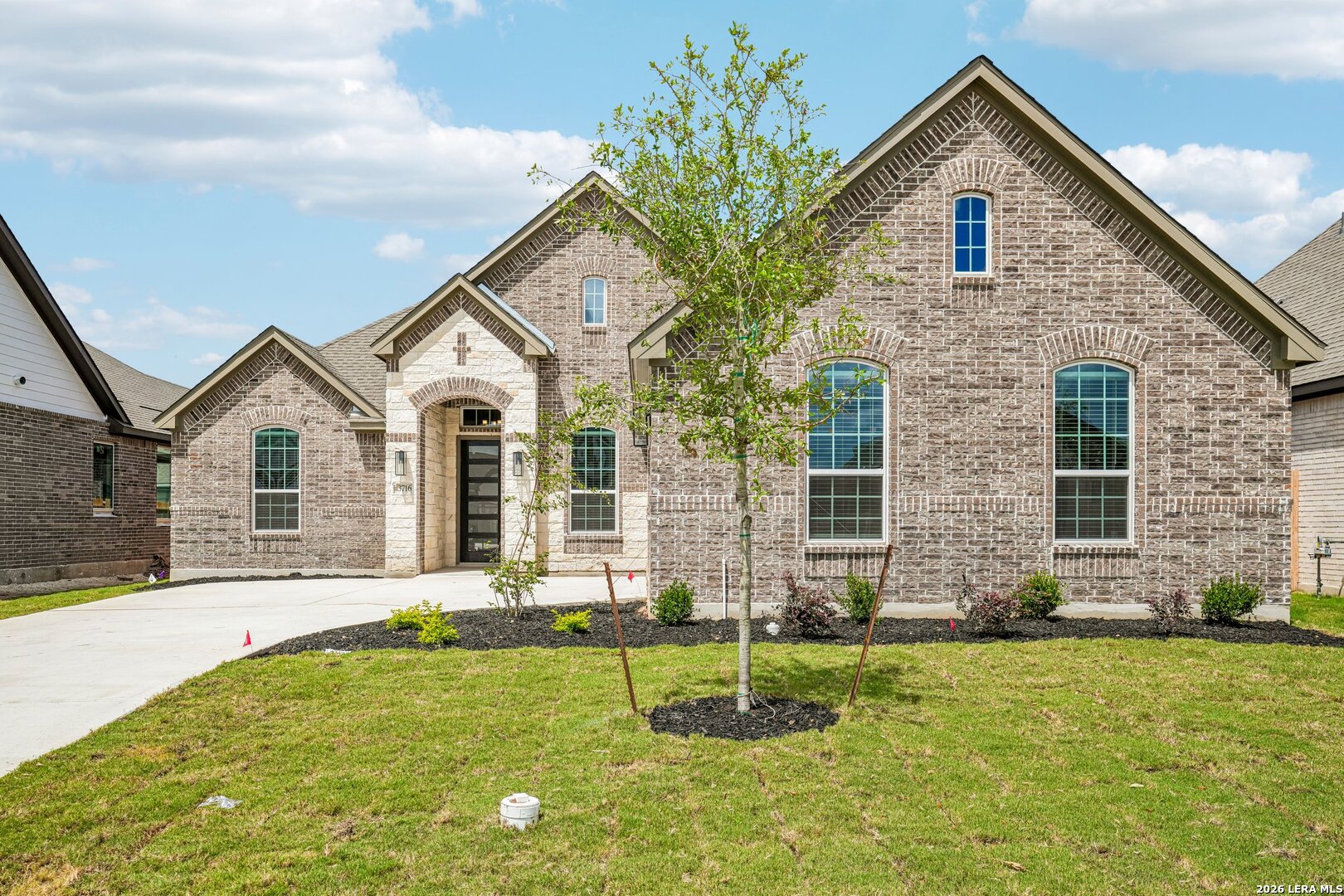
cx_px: 672
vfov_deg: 45.0
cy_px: 448
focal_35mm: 29
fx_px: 1083
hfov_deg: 63.7
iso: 200
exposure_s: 1/750
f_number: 8
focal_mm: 29
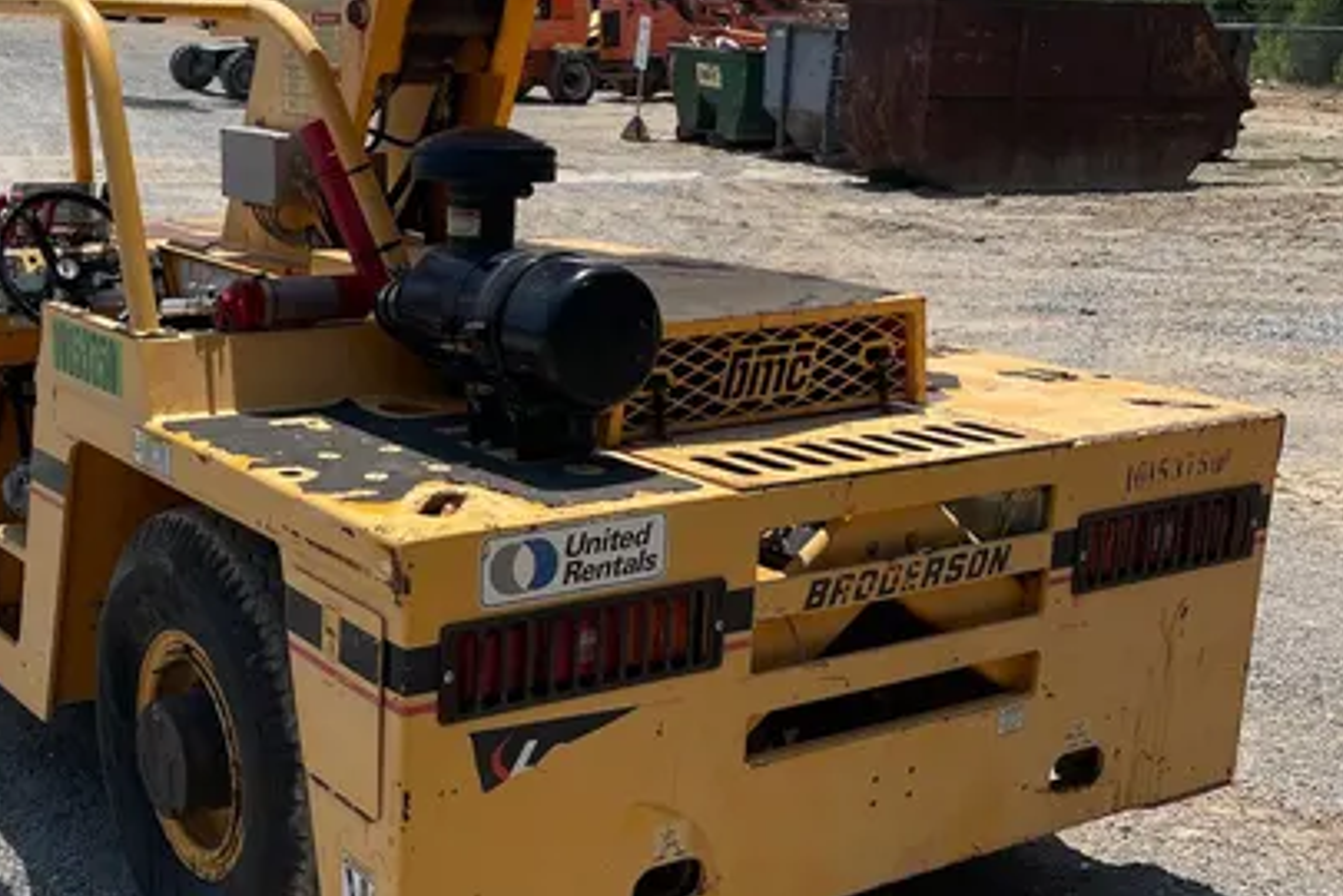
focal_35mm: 49
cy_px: 470
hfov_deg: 39.8
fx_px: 1828
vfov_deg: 27.5
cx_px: 438
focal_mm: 4.2
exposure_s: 1/4000
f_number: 1.6
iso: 32
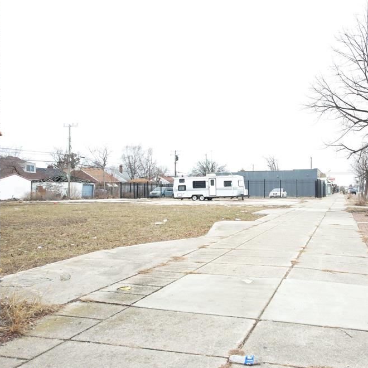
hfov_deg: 53.9
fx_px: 349
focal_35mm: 29
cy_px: 188
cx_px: 259
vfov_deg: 55.6
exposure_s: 1/160
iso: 110
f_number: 2.8
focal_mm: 8.38
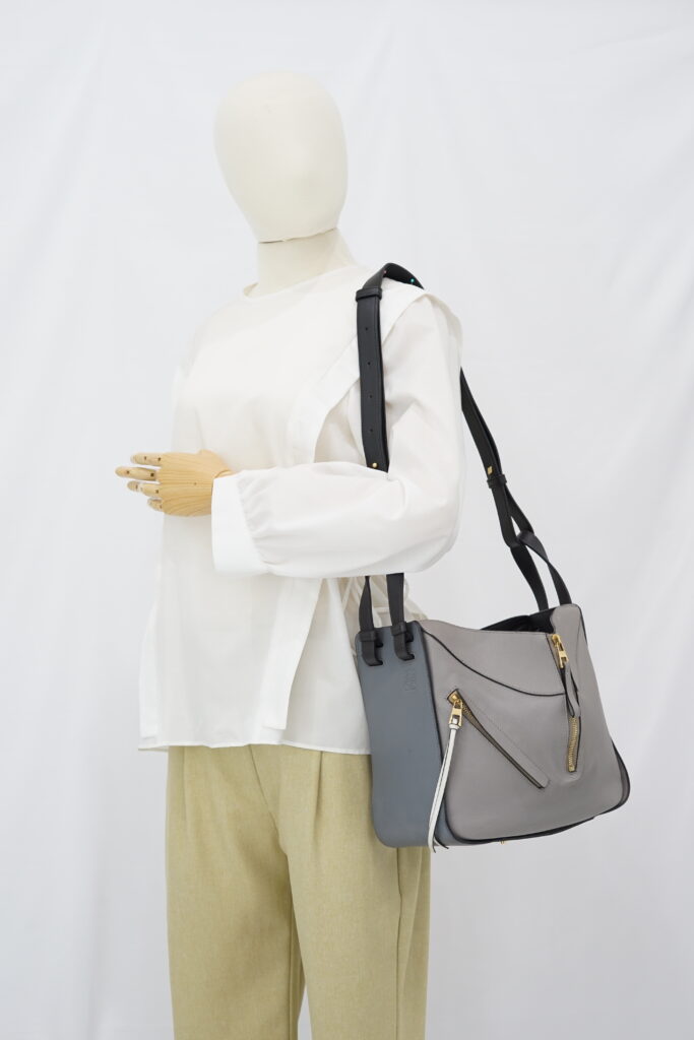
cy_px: 520
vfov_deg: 39.6
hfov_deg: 27.0
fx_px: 1445
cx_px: 347
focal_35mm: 50
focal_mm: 50
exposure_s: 1/8
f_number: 6.3
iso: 640
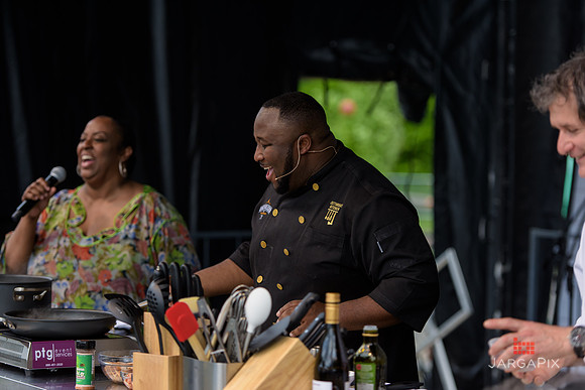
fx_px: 1983
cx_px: 292
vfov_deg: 11.2
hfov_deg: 16.8
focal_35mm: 122
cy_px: 195
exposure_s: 1/1250
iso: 250
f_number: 3.2
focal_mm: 122
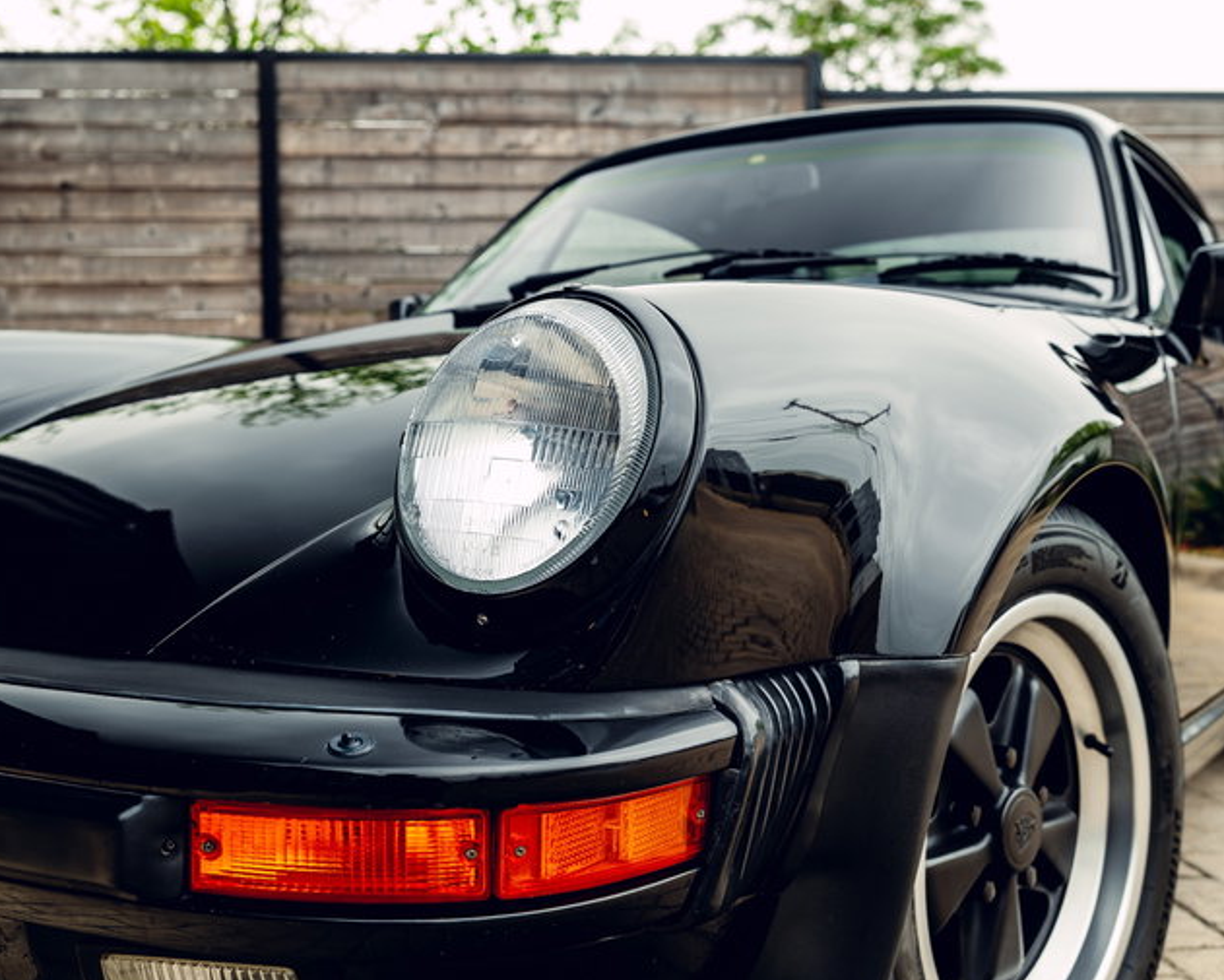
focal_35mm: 40
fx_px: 1449
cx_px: 518
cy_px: 491
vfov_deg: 37.3
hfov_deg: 45.6
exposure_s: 1/50
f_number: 4.5
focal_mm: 35
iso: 320
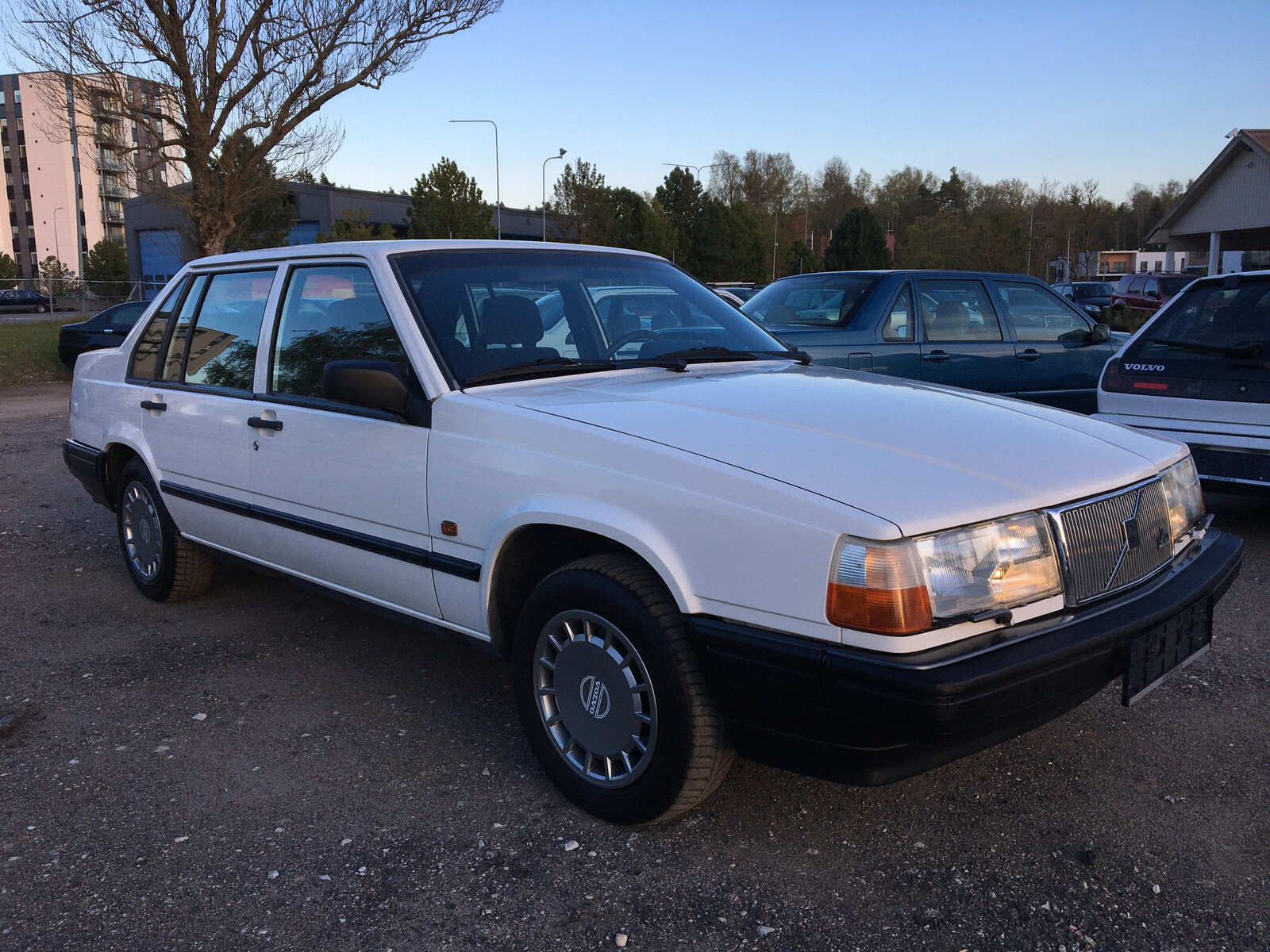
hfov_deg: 61.7
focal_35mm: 29
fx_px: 1064
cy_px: 476
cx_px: 635
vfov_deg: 48.2
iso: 25
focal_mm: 4.15
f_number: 2.2
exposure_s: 1/295
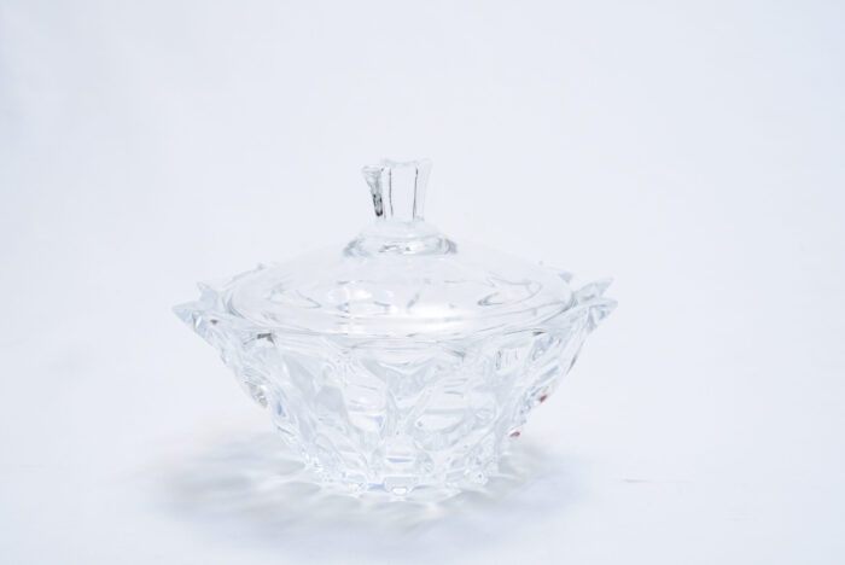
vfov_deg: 19.5
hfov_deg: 28.8
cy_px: 282
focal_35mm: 70
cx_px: 422
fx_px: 1644
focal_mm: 70
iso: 3200
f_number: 13
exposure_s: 1/125
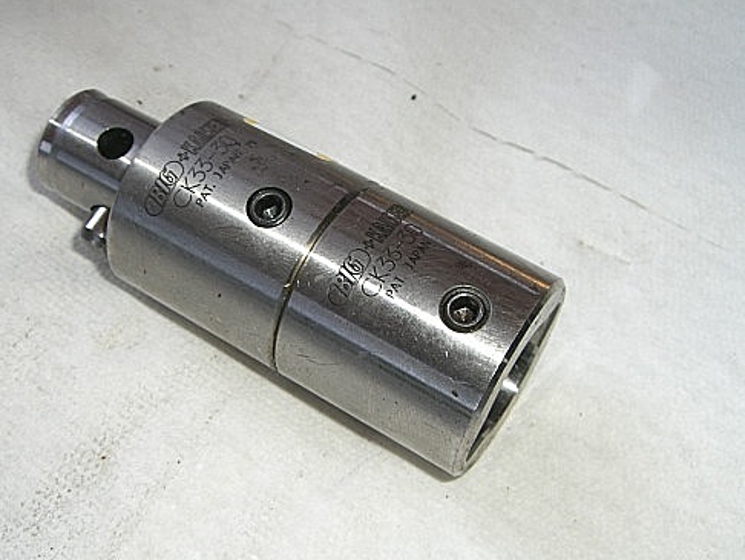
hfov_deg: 38.1
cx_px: 319
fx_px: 1077
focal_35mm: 50
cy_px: 315
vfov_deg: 29.1
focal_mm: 6.2
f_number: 4.3
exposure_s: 1/100
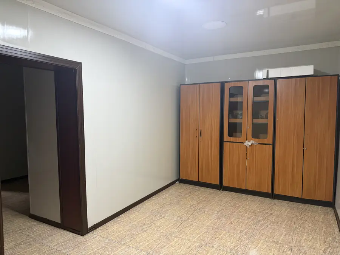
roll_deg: -0.2
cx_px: 170
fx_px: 236
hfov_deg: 71.6
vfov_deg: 56.8
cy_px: 128
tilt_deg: -3.3
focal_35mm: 24
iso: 250
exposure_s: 1/50
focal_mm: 6.76
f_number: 1.78
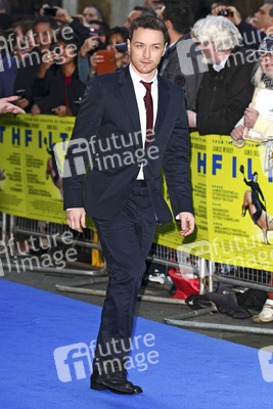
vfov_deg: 13.0
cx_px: 136
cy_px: 204
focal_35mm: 158
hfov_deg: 8.7
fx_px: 1790
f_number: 4
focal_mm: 105
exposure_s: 1/200
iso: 200
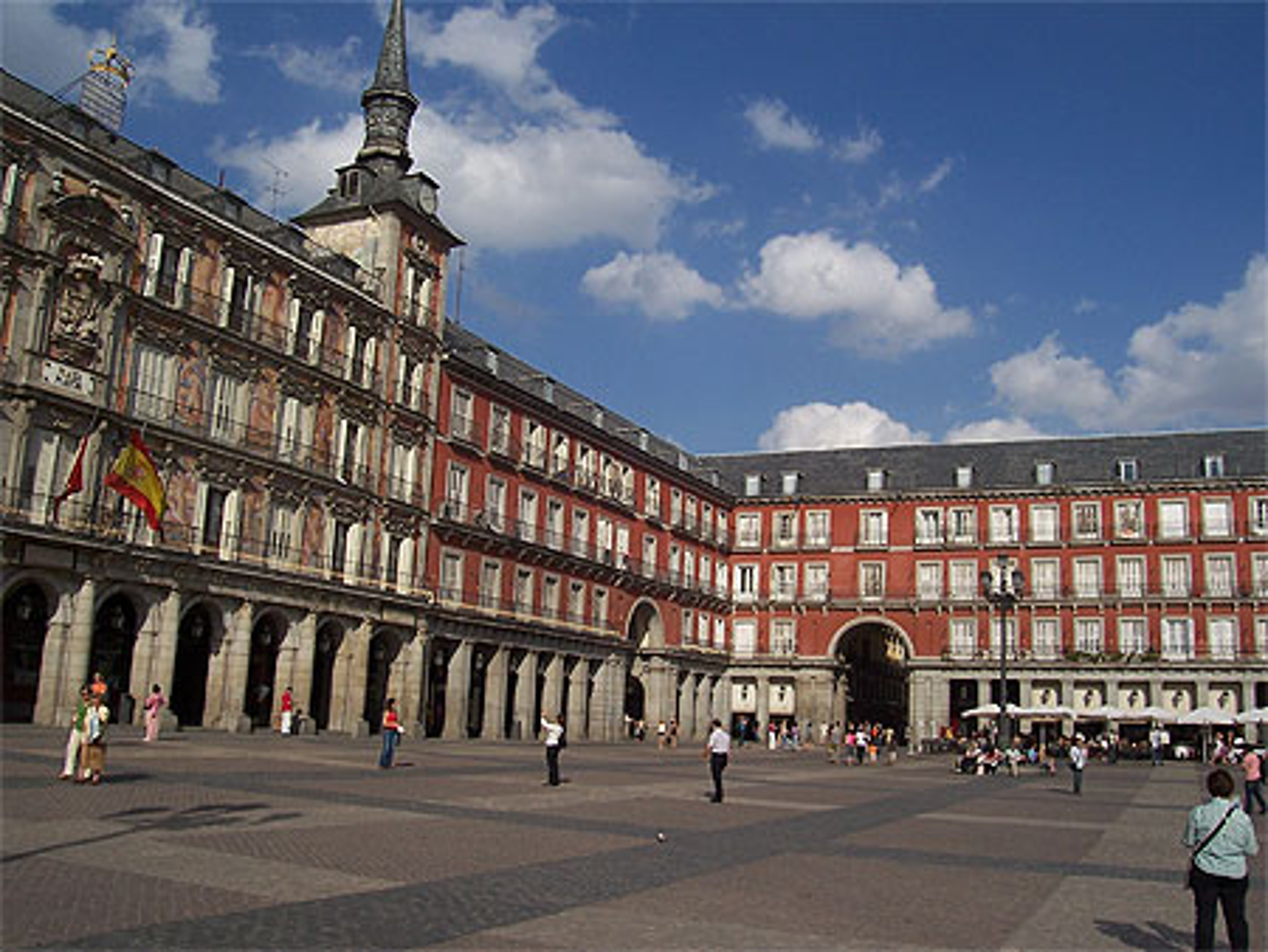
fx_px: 1246
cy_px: 476
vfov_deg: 41.8
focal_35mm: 34
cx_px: 634
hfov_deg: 53.9
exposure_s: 1/1000
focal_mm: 5.6
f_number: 5.6
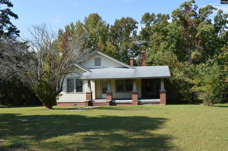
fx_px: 218
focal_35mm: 34
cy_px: 76
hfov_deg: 55.1
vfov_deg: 38.3
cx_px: 114
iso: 100
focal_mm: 23
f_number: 7.1
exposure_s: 1/200
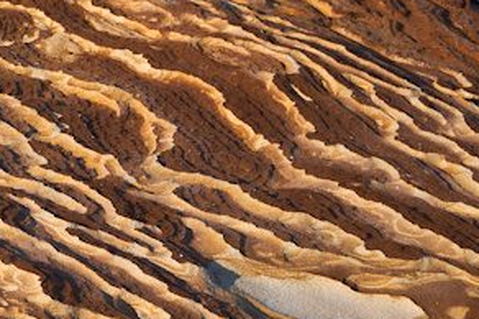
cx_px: -510
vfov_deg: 7.6
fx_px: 2392
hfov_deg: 10.4
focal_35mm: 180
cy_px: -33
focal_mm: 35
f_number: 8
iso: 100
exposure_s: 1/160
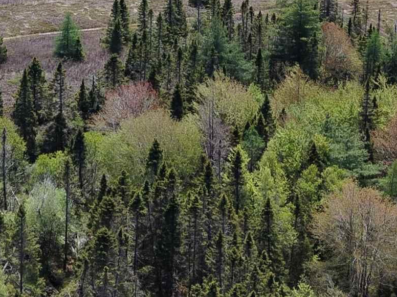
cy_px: -70
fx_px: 1090
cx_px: 89
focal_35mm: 95
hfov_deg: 20.5
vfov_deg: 15.0
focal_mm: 8.67
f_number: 1.8
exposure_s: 1/3200
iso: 290
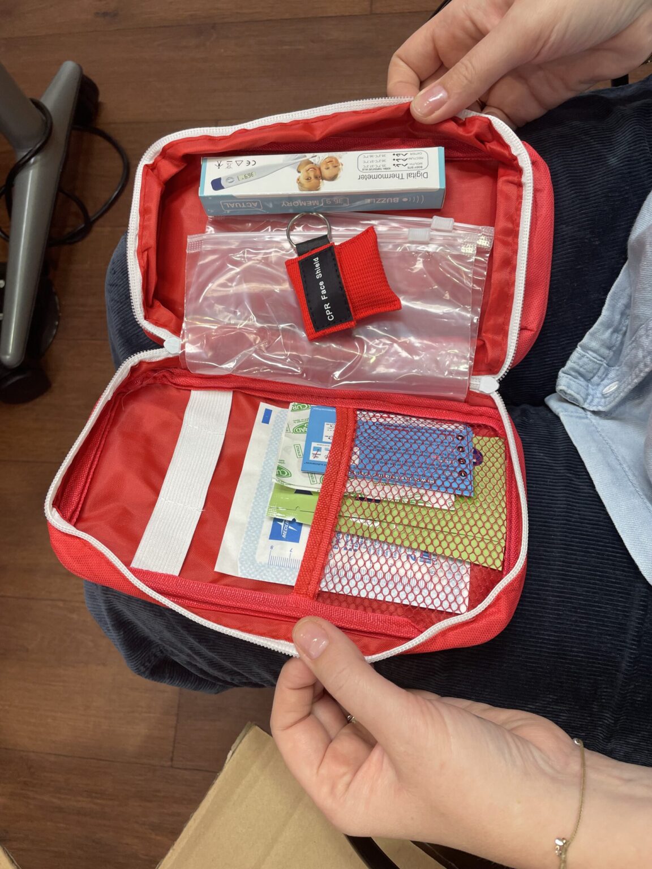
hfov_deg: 53.1
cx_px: 326
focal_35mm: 26
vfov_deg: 67.3
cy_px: 434
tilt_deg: -71.9
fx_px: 653
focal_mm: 4.2
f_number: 1.6
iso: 64
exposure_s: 1/60
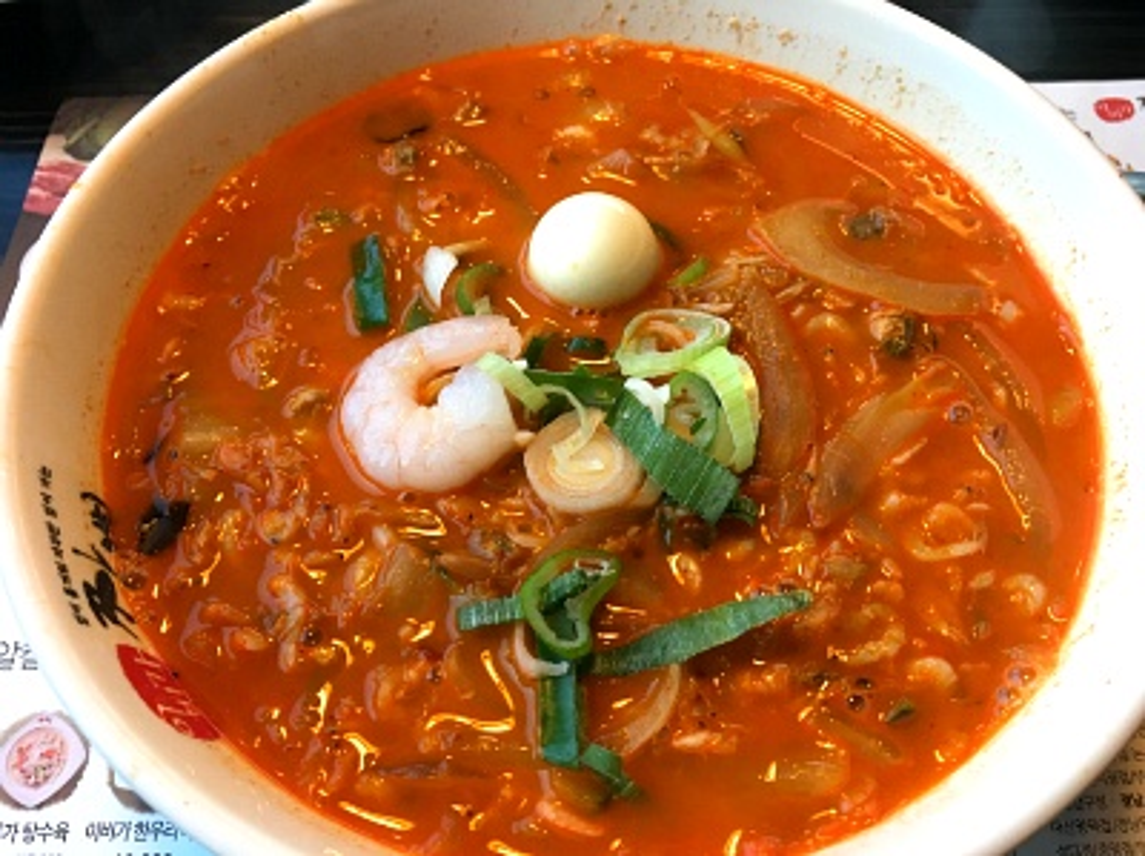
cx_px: 572
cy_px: 428
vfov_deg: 48.1
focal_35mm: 29
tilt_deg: -58.2
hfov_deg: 61.7
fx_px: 958
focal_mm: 4.15
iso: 32
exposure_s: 1/30
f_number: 2.2
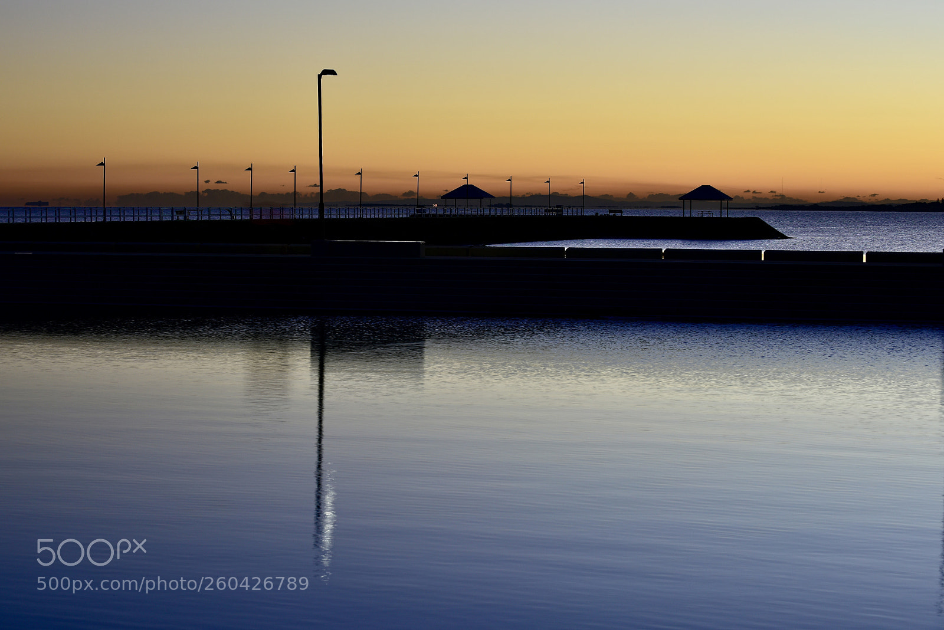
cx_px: 472
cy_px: 315
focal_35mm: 80
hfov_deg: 25.4
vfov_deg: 17.1
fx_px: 2098
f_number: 8
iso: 64
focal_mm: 80
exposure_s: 1/2
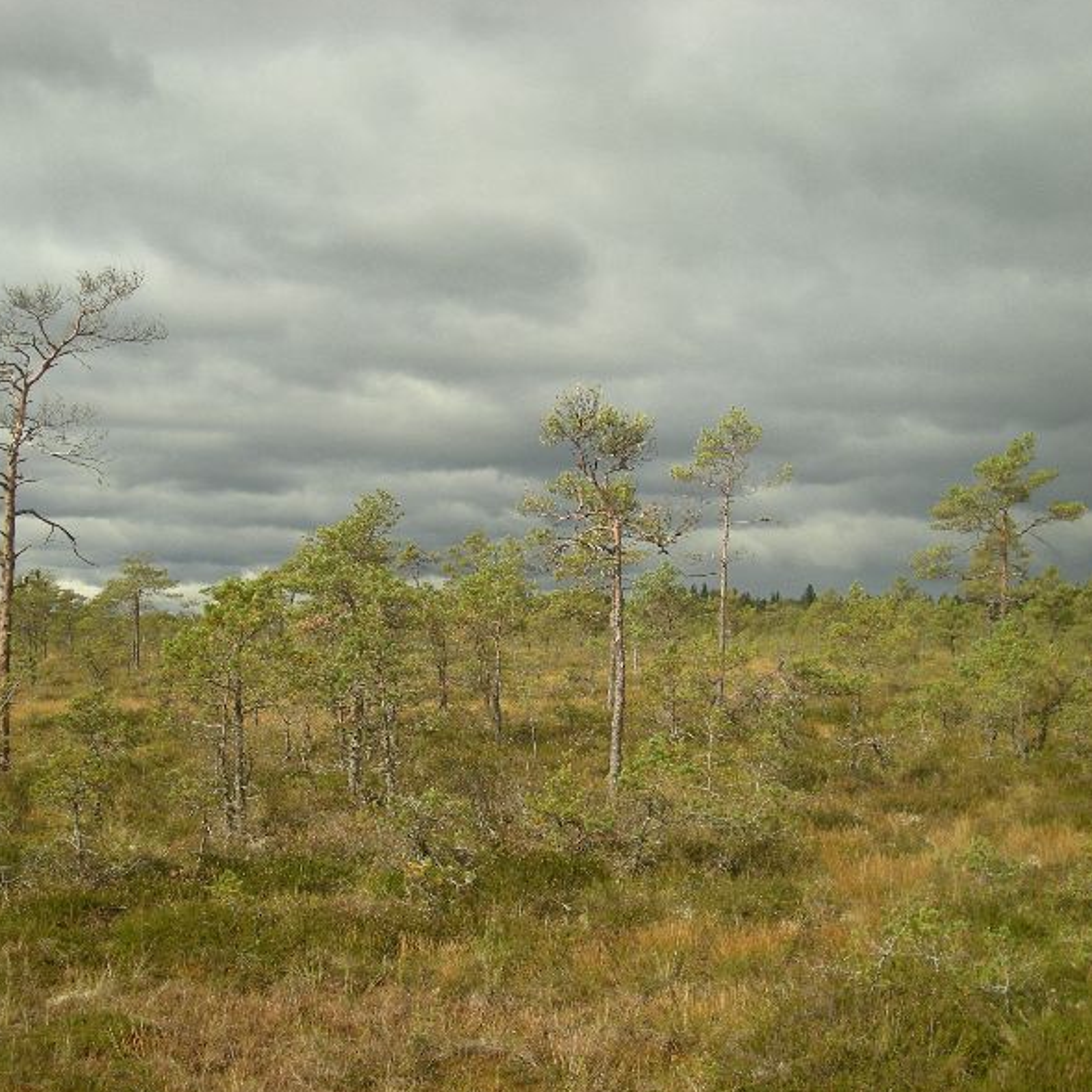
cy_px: 543
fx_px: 1499
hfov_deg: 40.0
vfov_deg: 40.0
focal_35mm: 42
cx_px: 525
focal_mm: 5.7
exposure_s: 1/207
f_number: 5.7
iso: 64
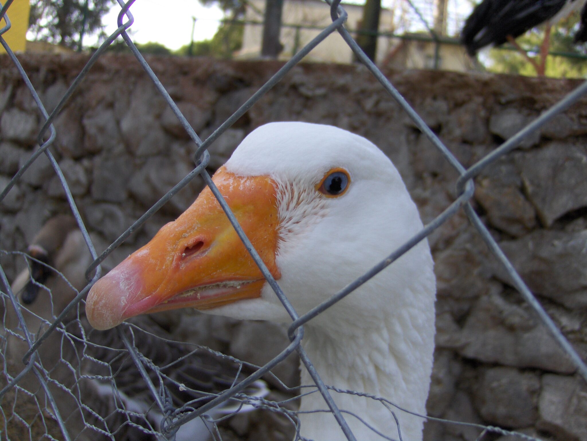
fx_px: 594
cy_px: 220
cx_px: 294
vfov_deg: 40.8
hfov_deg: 52.6
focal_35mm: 35
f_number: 2.8
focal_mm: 7.5
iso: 100
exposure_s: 1/273
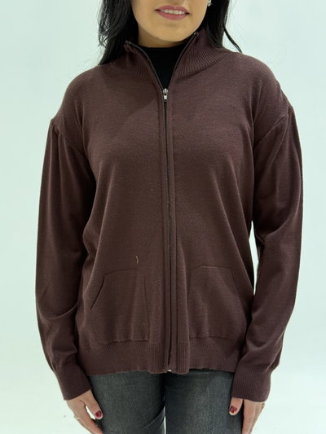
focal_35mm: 48
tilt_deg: -9.4
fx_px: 602
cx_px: 163
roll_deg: -0.4
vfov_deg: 39.6
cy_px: 217
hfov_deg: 30.3
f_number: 1.78
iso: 250
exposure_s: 1/50
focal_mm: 6.76
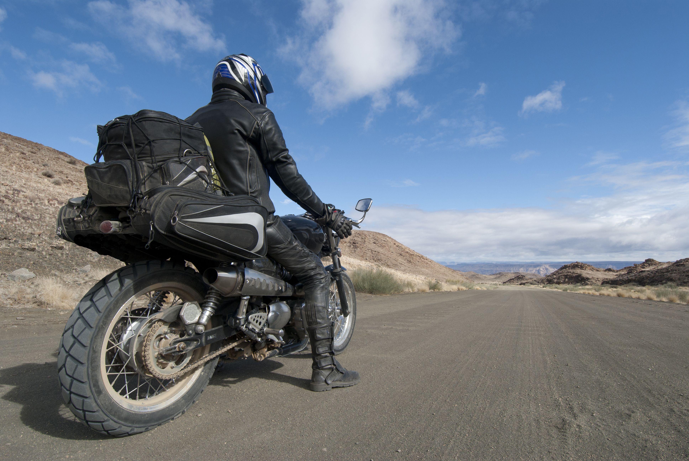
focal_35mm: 18
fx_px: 345
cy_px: 230
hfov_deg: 89.9
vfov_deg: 67.5
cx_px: 344
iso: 160
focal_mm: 12
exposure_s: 1/400
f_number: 9
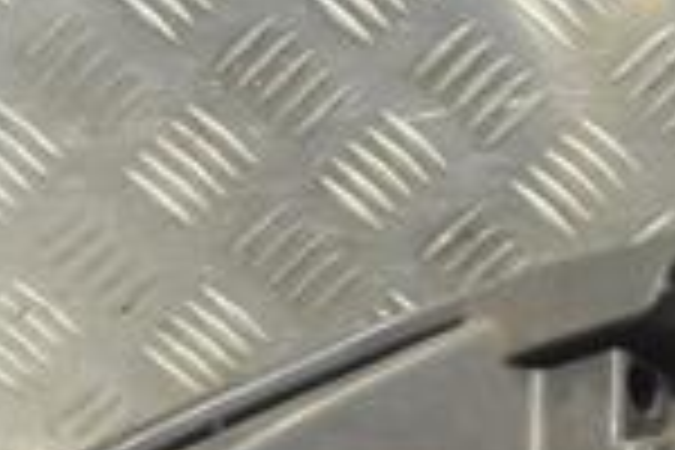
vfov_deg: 7.5
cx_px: 860
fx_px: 3375
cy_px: 698
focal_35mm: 180
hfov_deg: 11.2
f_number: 7.1
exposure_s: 1/200
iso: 3200
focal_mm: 30
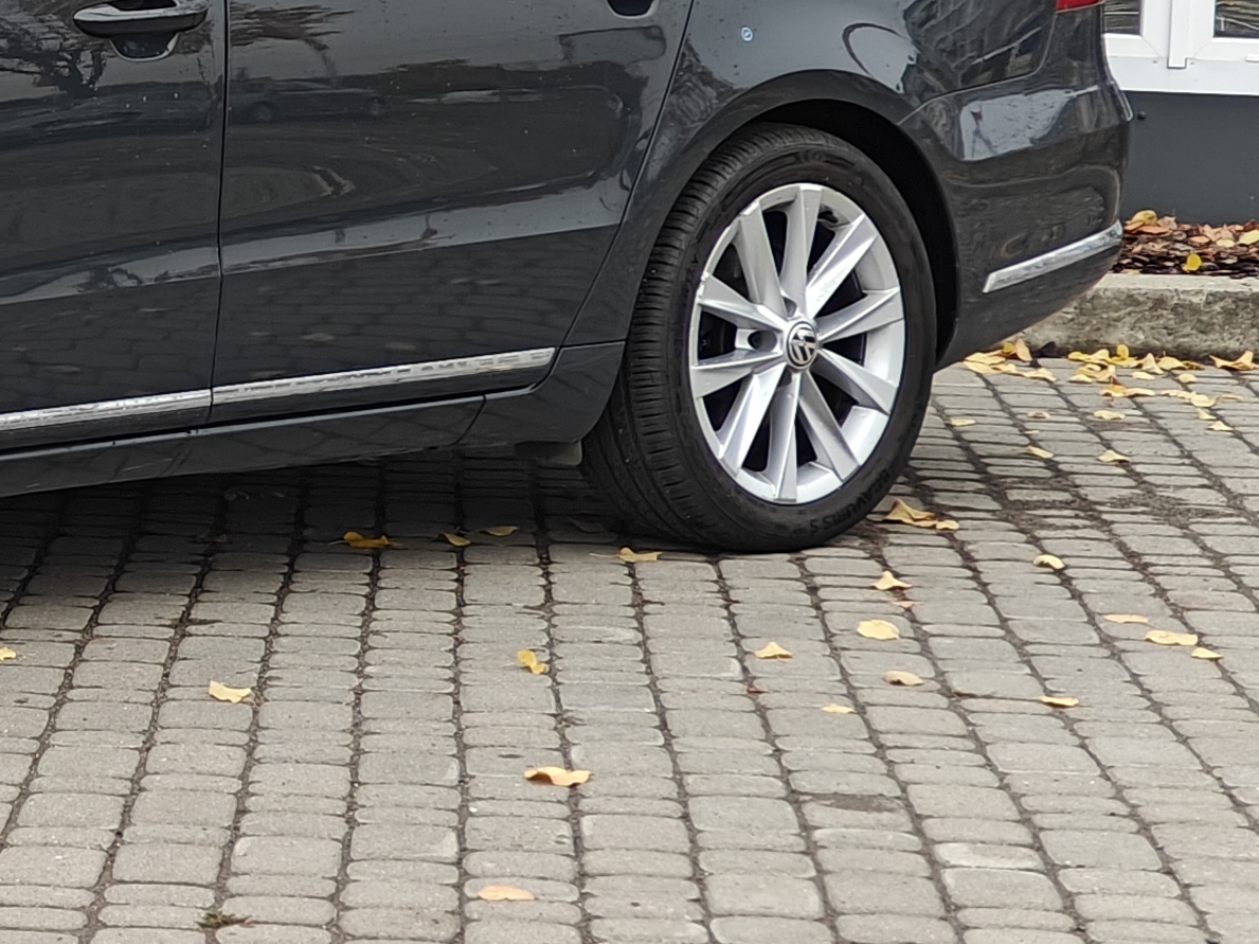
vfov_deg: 11.8
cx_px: -383
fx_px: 4509
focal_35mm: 124
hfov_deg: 15.2
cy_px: -4
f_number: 2
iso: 50
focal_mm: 7.08
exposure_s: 1/440
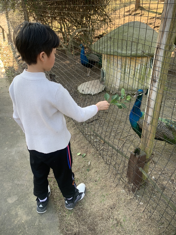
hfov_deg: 53.1
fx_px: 176
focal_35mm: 26
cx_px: 88
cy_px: 118
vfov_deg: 67.3
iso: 25
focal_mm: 4.25
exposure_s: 1/122
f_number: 1.8
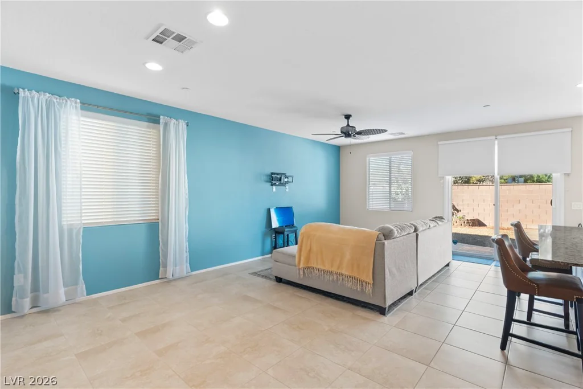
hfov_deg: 93.3
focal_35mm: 17
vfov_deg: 70.5
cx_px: 292
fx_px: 275
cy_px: 194
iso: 400
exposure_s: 1.3
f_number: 8
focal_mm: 17
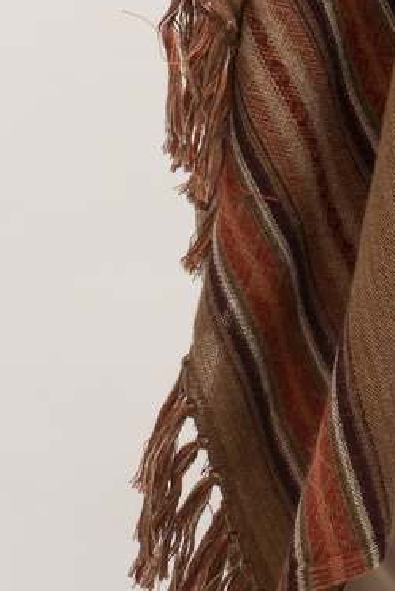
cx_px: 592
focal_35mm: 202
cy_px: -297
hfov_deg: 6.7
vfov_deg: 9.9
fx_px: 3315
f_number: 11
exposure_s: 1/160
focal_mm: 50
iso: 160
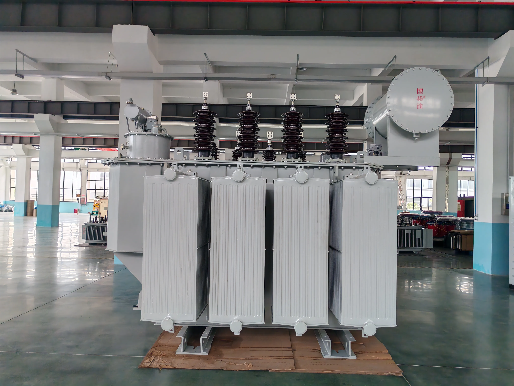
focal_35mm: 27
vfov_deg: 51.4
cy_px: 193
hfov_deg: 65.3
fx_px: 401
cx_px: 257
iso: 64
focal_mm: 5.52
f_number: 1.95
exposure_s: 1/100
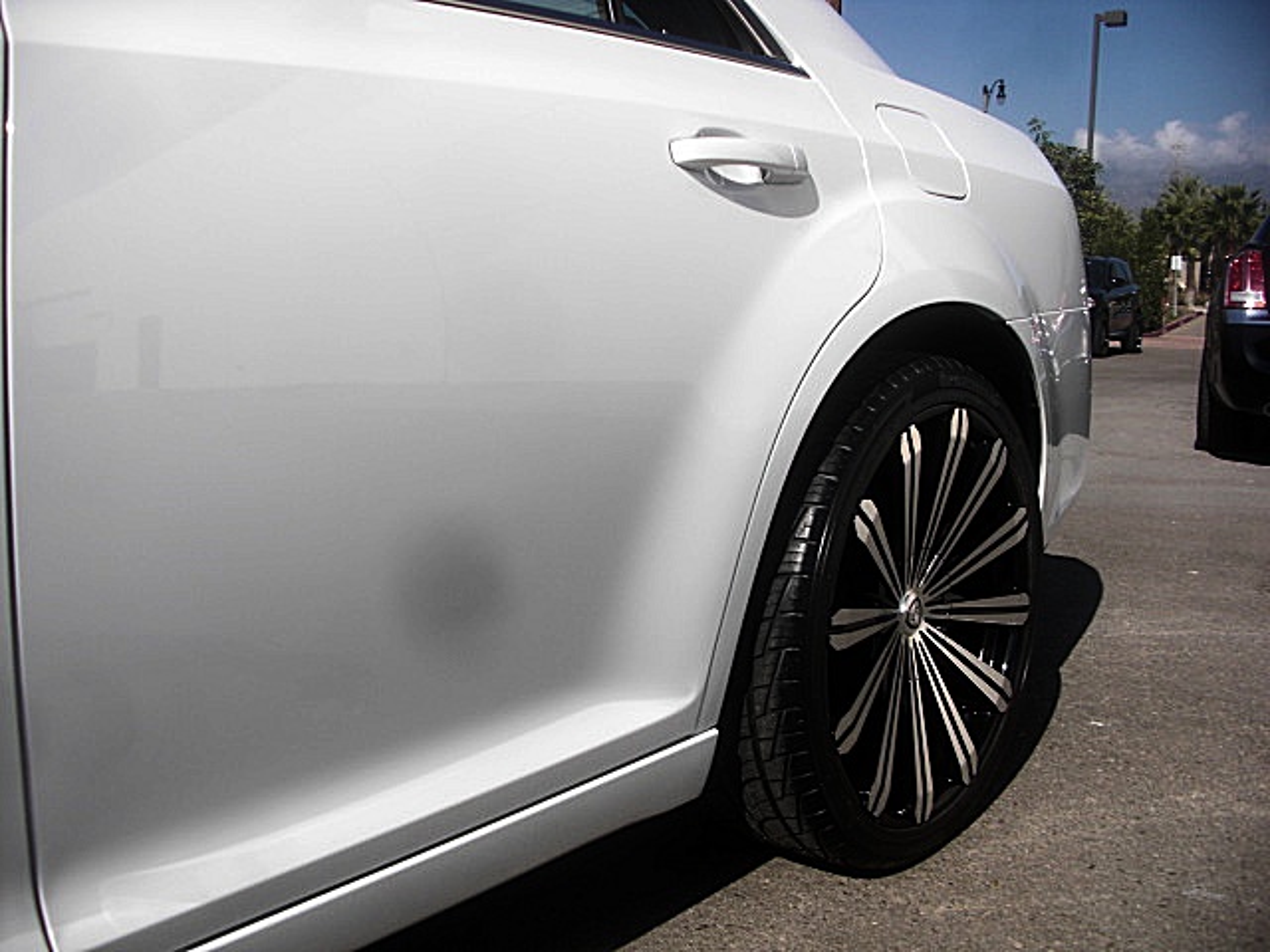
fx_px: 1321
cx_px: 635
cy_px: 476
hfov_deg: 51.4
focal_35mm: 36
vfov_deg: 39.7
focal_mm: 6.3
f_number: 7.9
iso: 50
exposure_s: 1/160
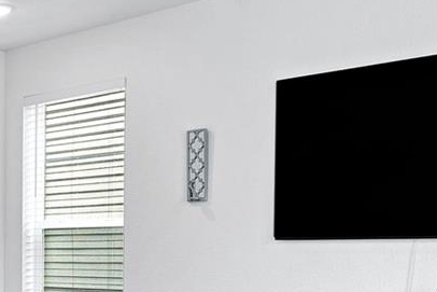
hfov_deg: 28.0
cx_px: -16
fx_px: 814
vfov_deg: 19.7
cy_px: 294
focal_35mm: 67
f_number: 8
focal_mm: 17
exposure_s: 1/8
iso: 200
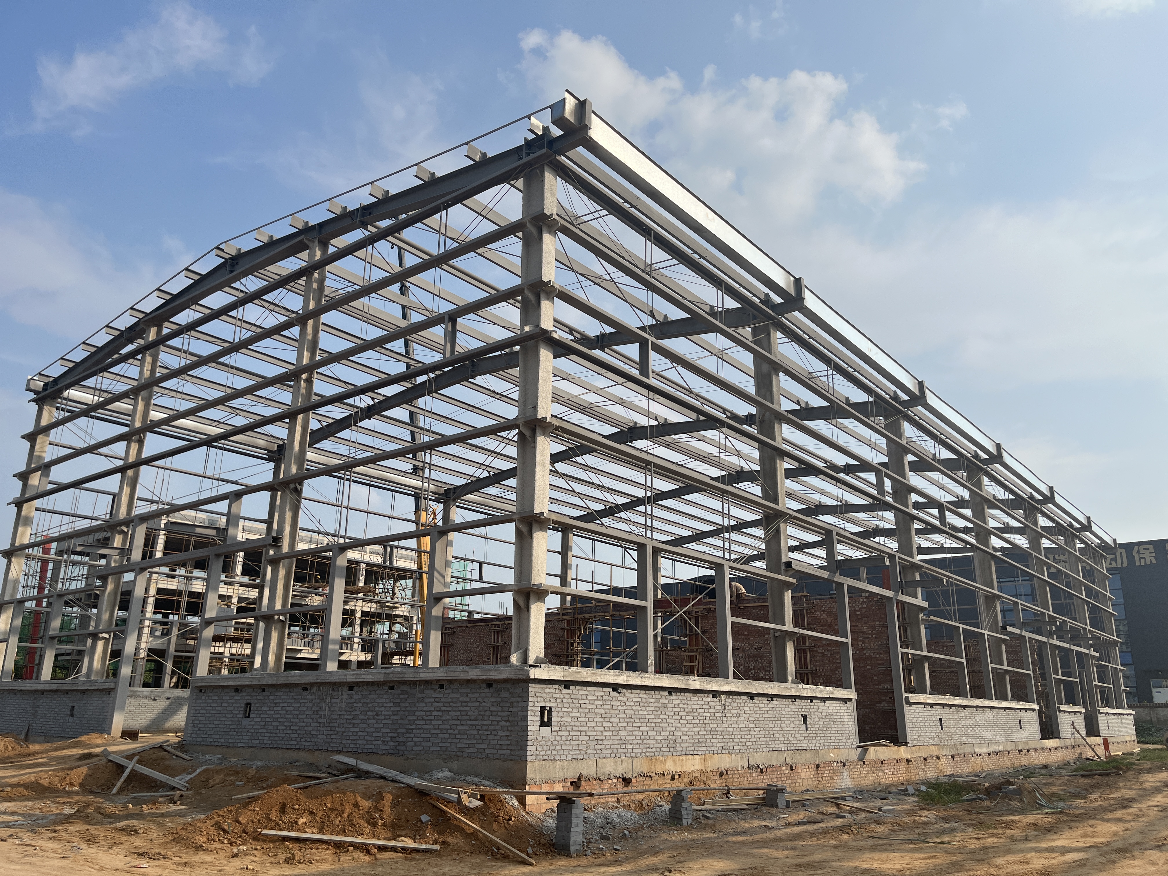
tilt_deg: +16.1
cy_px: 438
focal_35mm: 26
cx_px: 584
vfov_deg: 53.1
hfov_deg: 67.3
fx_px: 877
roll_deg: -0.6
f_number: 1.6
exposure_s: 1/5556
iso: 50
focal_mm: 5.1
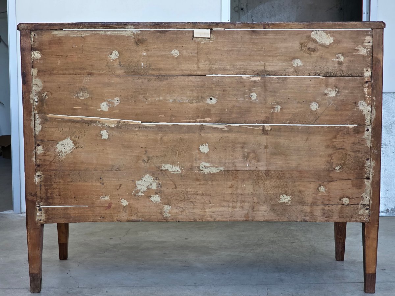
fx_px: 787
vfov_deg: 21.3
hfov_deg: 28.2
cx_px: 198
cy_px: 148
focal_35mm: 69
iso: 160
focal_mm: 7.9
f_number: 2.4
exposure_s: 1/100
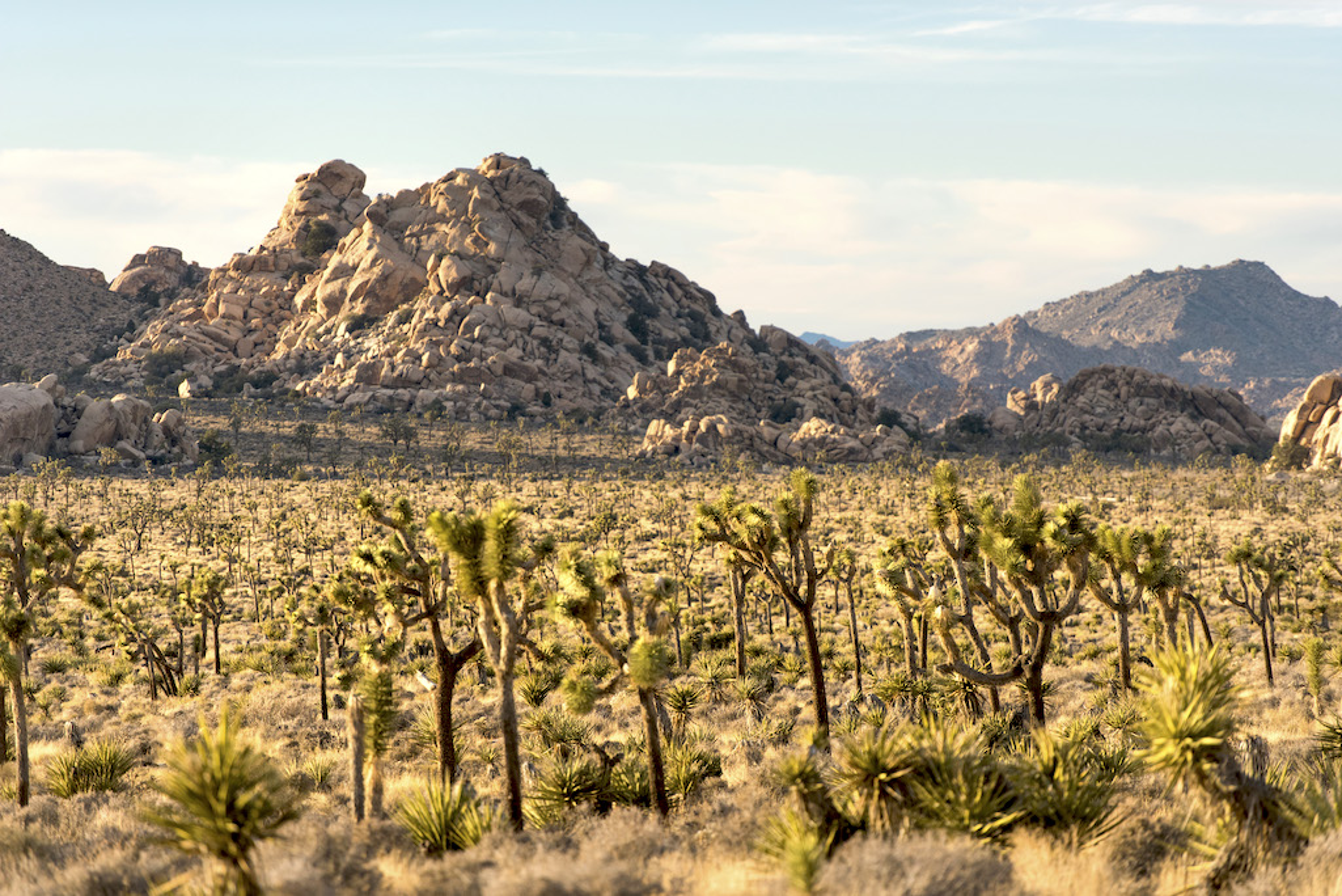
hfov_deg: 10.3
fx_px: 7457
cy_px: 448
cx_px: 671
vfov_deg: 6.9
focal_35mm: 200
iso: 400
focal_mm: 200
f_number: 2.8
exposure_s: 1/2000
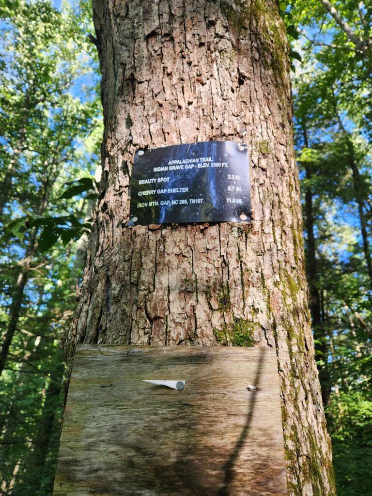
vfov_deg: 73.9
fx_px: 330
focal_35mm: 23
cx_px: 186
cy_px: 248
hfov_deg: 58.9
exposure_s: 1/180
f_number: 1.8
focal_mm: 5.4
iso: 64
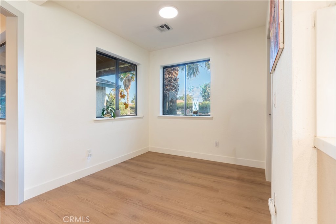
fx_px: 159
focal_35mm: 17
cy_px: 112
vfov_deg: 70.4
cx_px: 168
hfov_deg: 93.3
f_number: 8
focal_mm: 17
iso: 400
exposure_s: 1/320
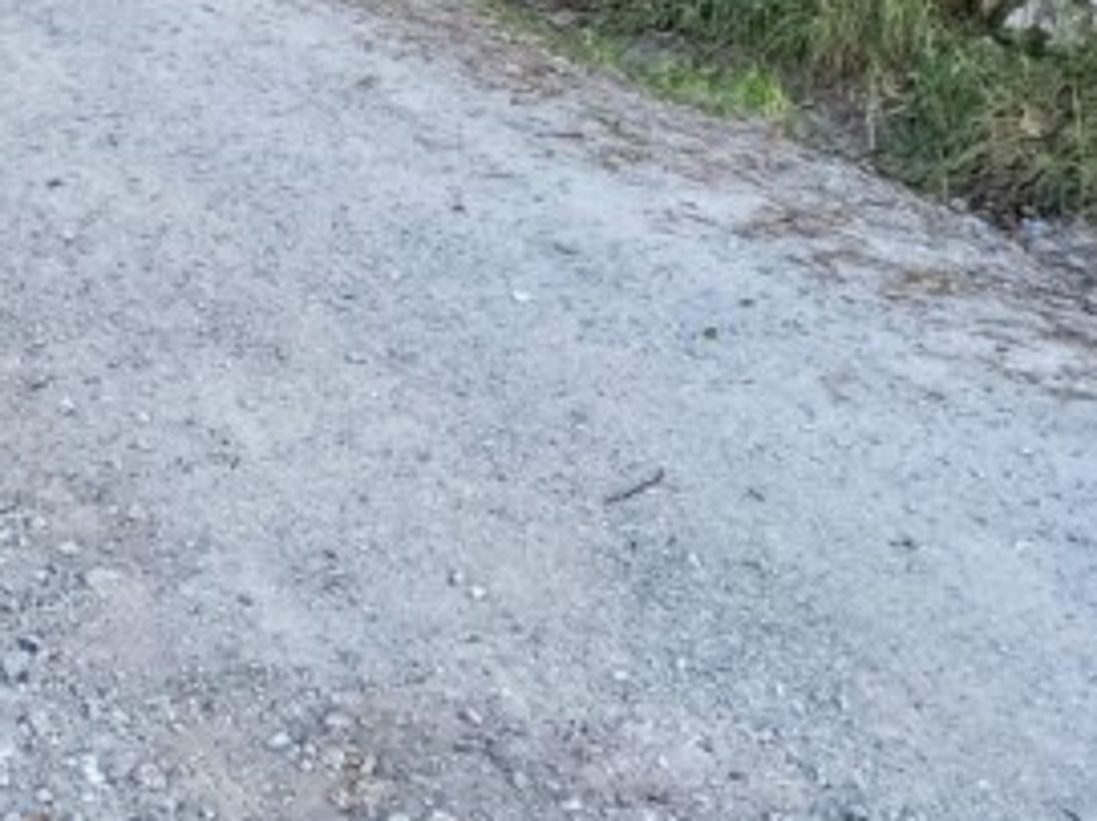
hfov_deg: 25.0
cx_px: -304
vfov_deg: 20.1
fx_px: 2154
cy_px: -186
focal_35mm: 68
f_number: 1.8
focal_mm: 6.4
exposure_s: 1/180
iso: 160
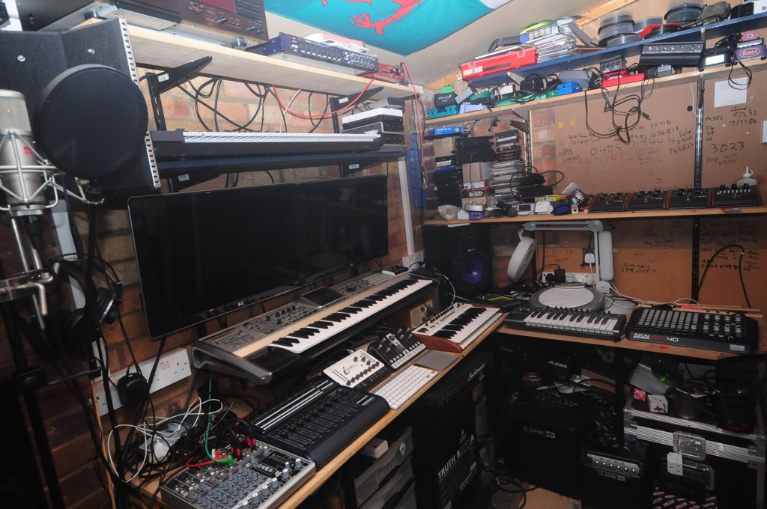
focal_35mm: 21
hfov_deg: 81.3
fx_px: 447
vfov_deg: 59.4
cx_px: 384
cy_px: 254
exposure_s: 1/60
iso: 800
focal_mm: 14
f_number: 7.1
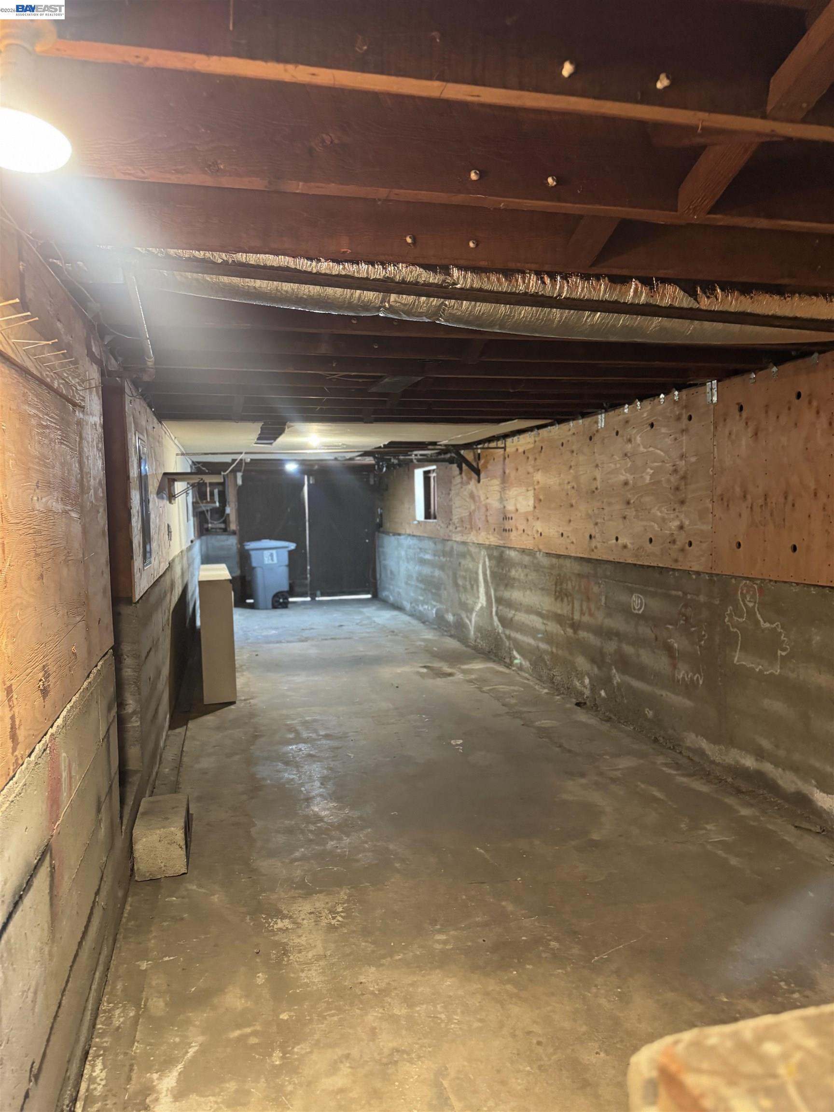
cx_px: 417
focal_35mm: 24
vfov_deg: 71.6
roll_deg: +0.9
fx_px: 771
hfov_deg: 56.8
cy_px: 556
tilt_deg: -3.7
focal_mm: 6.76
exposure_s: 1/40
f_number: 1.78
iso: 800
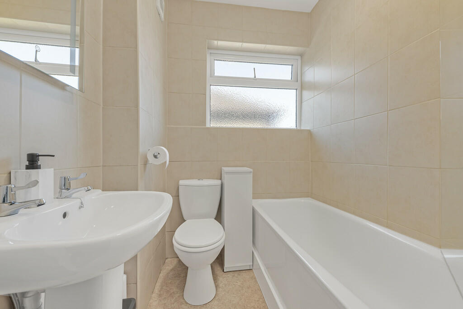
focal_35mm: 14
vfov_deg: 81.2
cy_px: 154
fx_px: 180
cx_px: 232
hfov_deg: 104.2
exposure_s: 1/50
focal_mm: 14
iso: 400
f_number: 7.1
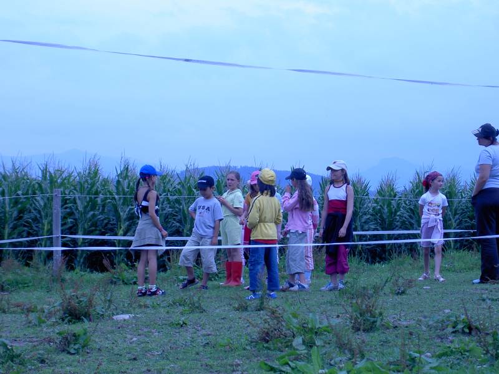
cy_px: 187
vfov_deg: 12.8
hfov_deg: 17.0
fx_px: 1672
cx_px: 250
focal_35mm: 116
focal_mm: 24
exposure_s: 1/320
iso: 100
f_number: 4.9
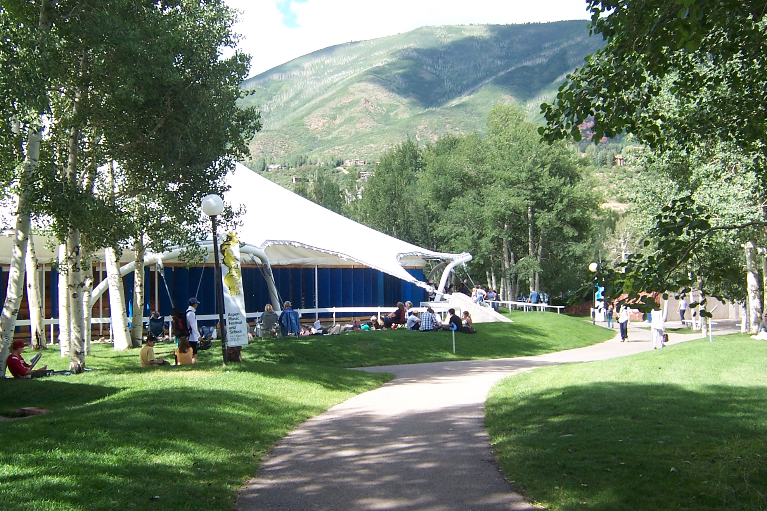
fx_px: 852
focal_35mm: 40
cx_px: 325
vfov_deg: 33.4
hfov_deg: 48.3
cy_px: 252
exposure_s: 1/250
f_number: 3.4
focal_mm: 5.5
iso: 80
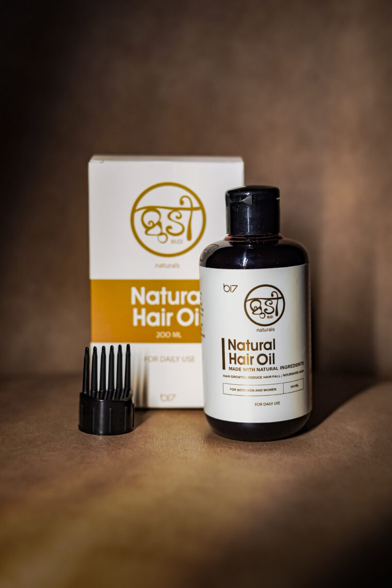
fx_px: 817
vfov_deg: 39.6
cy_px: 294
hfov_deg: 27.0
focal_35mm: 50
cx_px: 196
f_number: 3.2
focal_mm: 50
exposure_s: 1/125
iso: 800
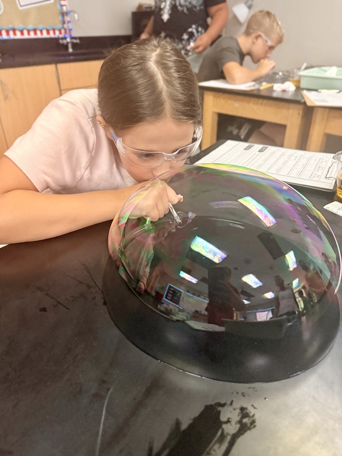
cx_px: 171
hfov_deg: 56.8
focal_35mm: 24
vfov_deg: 71.6
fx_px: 316
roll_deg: -0.3
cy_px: 228
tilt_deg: -30.7
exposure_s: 1/40
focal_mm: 6.76
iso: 800
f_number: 1.78
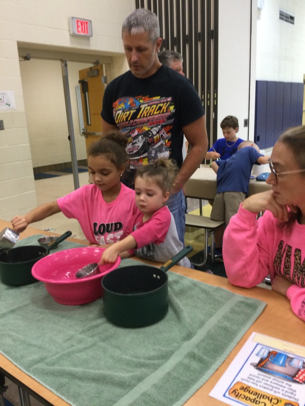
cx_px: 152
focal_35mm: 31
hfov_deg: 45.4
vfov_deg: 58.4
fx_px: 364
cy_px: 203
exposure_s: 1/30
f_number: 2.4
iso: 100
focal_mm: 3.3
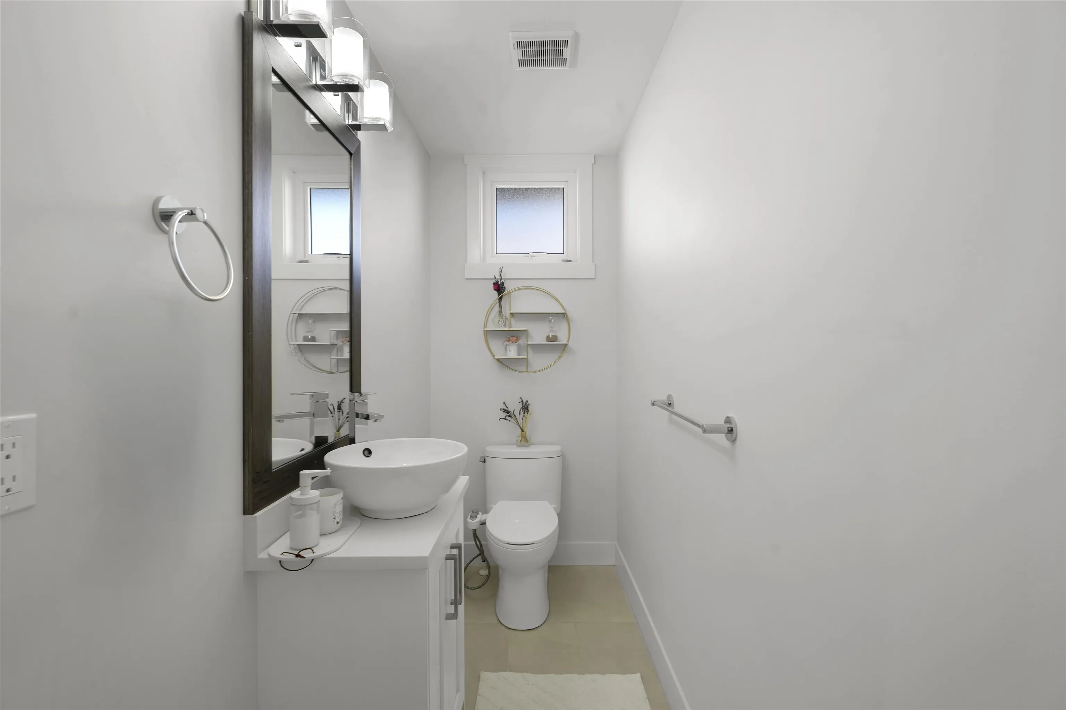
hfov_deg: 96.7
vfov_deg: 73.7
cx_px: 533
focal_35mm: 16
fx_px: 474
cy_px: 355
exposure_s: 1/3
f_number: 9
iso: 200
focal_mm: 16
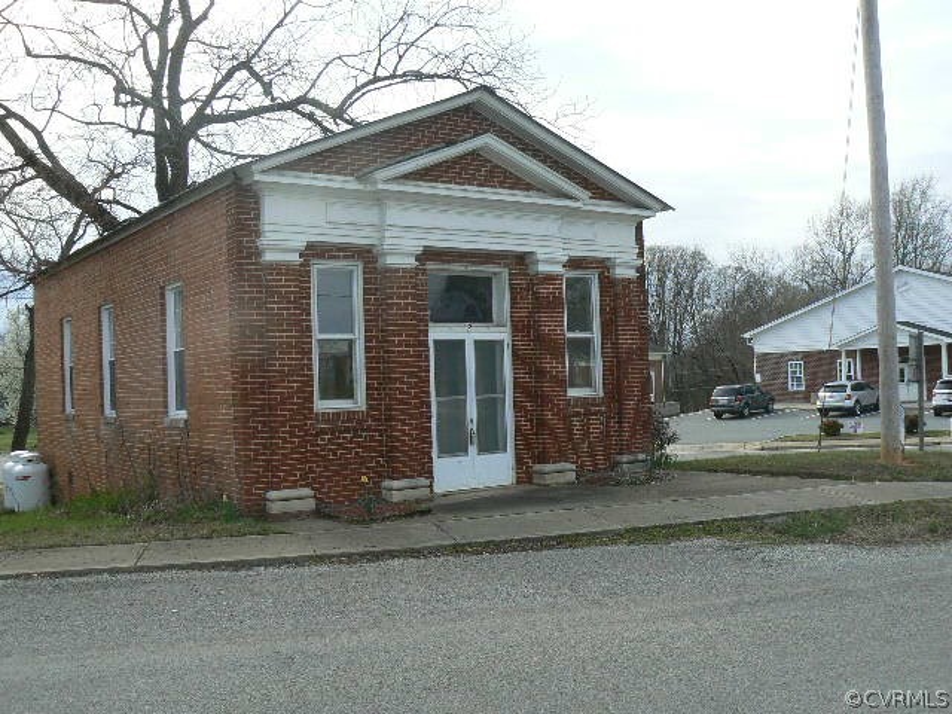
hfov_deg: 51.4
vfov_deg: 39.7
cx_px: 476
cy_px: 357
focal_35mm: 36
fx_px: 990
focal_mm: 6
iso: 80
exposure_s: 1/320
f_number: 5.6
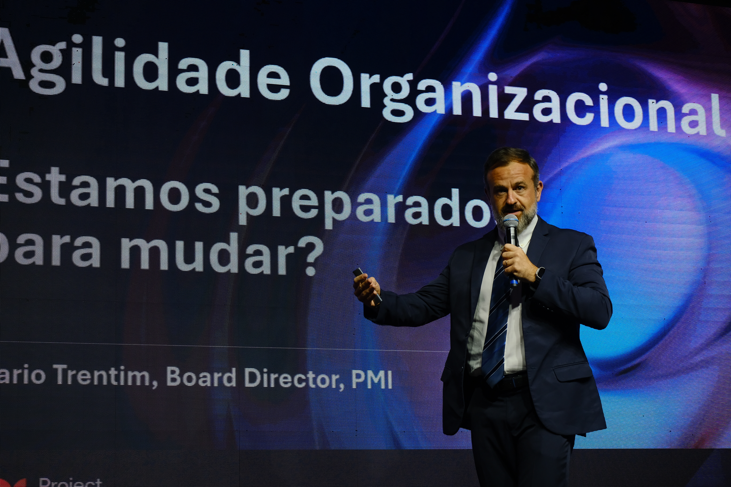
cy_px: 244
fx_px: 1523
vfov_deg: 18.2
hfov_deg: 27.0
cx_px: 366
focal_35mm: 75
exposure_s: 1/200
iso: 640
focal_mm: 50
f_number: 3.6
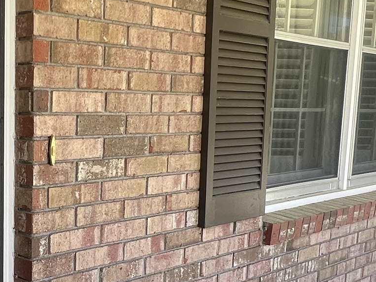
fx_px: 565
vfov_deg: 27.9
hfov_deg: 34.8
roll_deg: +0.1
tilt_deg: -5.9
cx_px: 41
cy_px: 182
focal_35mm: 52
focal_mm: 1.57
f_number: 1.8
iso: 32
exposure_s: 1/116
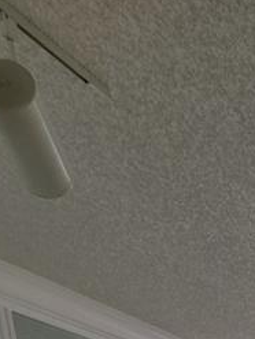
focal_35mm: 63
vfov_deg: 17.0
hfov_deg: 18.5
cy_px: 746
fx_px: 619
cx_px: 450
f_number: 1.9
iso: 25
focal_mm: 2.2
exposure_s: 1/120
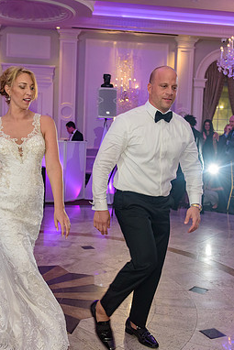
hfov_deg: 30.5
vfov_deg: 44.5
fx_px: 429
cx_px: 103
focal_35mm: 44
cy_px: 175
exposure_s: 1/125
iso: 1600
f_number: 3.2
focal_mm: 29
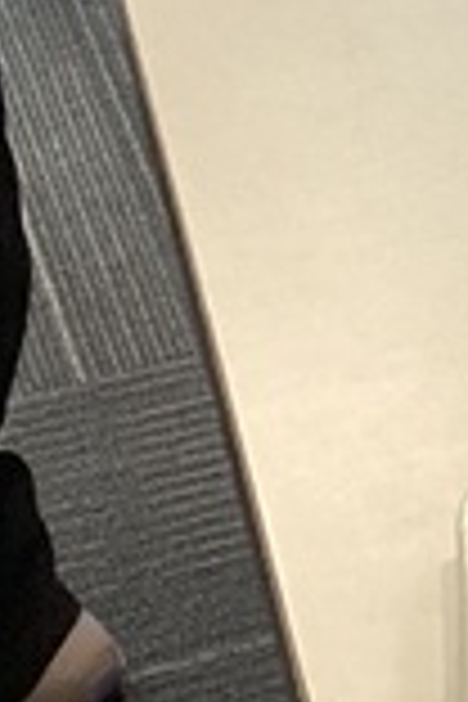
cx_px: 999
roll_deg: -1.5
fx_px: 4114
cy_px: -310
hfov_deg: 6.3
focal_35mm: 211
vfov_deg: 9.5
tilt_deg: -30.5
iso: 250
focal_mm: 3.3
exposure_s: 1/60
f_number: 2.4
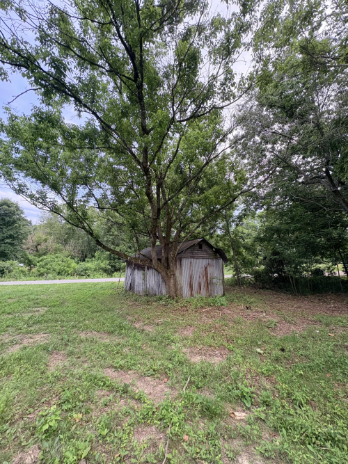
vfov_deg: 102.1
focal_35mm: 14
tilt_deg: +11.8
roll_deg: -0.4
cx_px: 174
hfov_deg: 85.7
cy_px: 232
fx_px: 188
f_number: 2.2
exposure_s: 1/99
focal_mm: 2.22
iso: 200
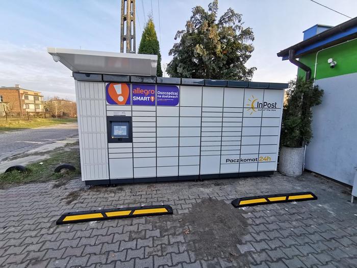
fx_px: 165
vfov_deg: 78.1
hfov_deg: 94.5
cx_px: 178
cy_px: 134
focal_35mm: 16
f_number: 2.2
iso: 50
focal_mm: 2.35
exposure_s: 1/143
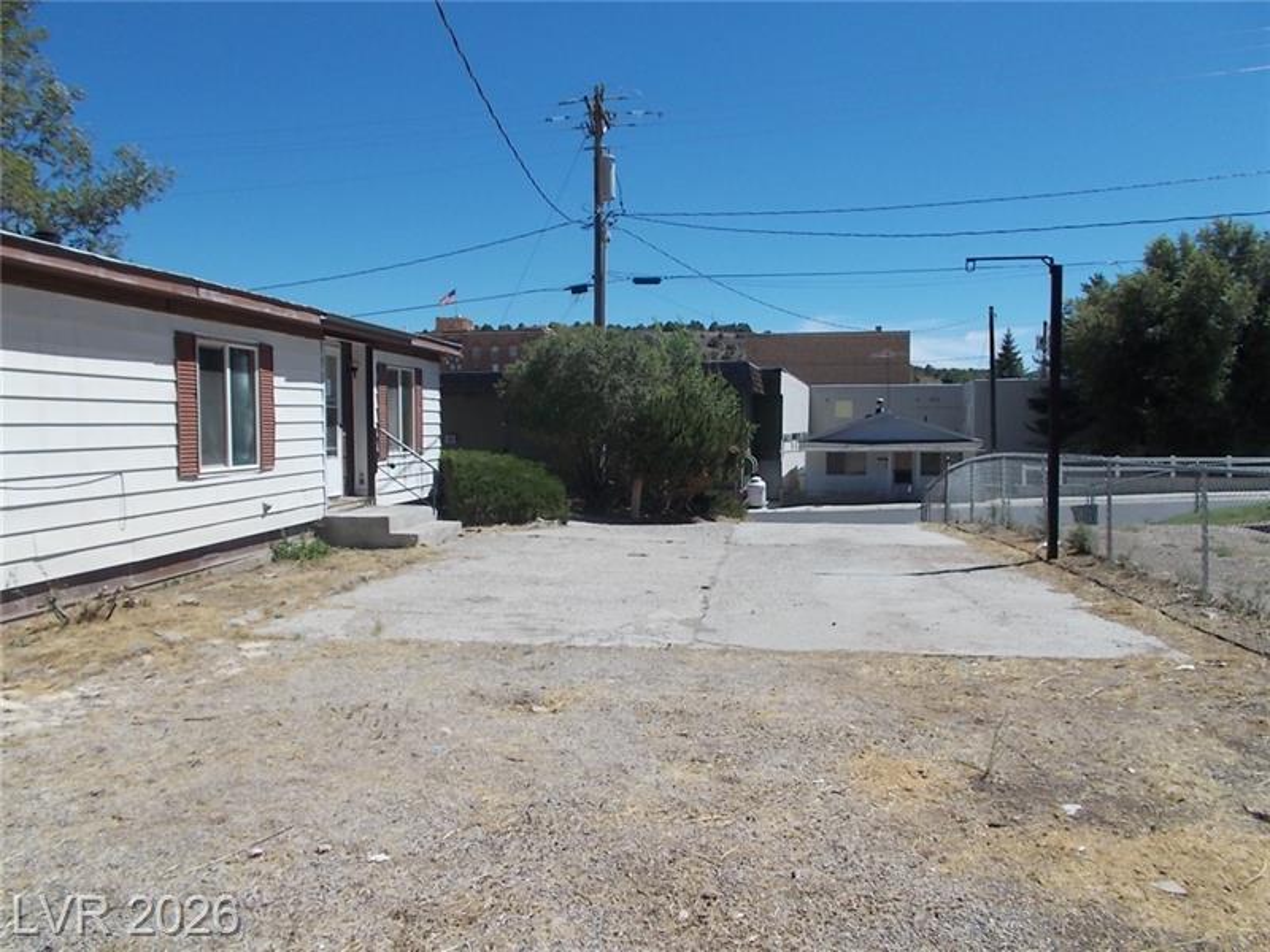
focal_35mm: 26
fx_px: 954
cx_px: 635
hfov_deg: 67.3
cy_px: 476
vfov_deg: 53.1
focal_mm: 4.6
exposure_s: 1/160
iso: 80
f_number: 8
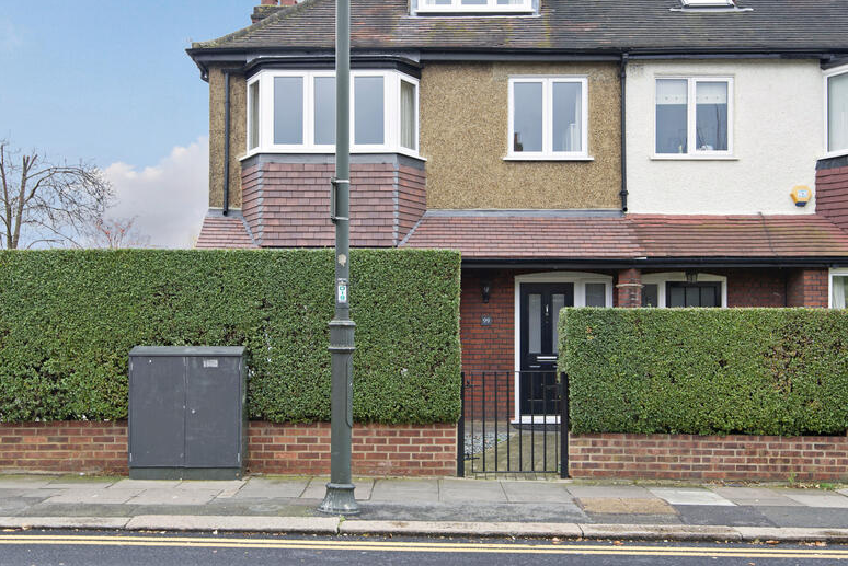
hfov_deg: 47.4
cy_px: 250
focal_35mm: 41
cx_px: 419
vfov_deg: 32.6
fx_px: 966
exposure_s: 1/40
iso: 200
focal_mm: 31
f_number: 8
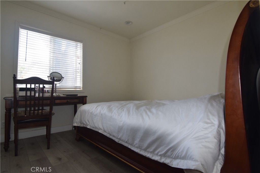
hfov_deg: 90.0
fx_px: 130
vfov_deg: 67.4
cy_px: 86
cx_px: 130
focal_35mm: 18
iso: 800
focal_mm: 12
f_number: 5.6
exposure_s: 1/125
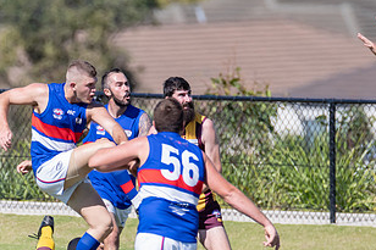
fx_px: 18591
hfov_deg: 1.2
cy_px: 245
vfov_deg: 0.8
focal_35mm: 1781
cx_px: 53
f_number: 7.1
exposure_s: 1/2500
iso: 800
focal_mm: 600
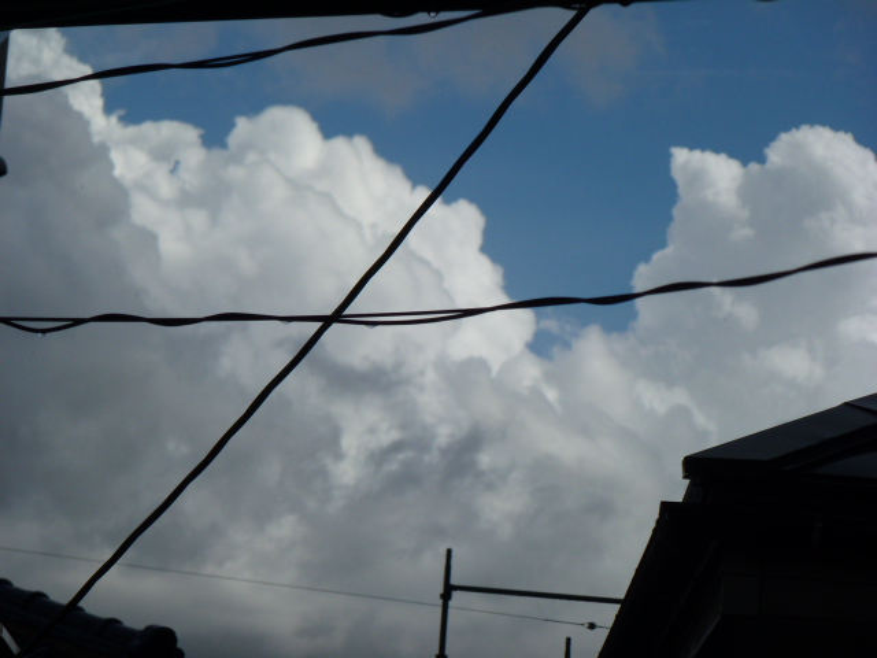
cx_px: 438
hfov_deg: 10.9
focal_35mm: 182
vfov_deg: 8.2
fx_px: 4611
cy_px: 329
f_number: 5.4
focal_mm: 32.6
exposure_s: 1/2000
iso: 100
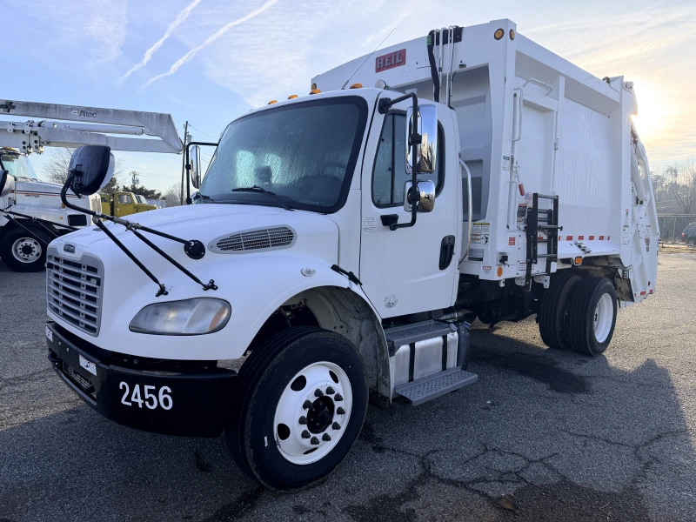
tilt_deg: -6.7
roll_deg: -2.6
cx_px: 348
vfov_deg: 56.8
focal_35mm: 24
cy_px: 261
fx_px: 483
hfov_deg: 71.6
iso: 100
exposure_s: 1/2169
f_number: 1.78
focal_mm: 6.76
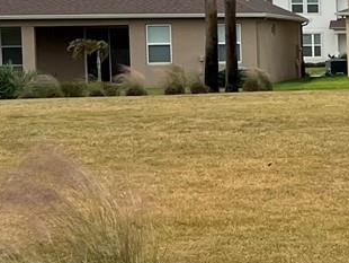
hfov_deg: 12.1
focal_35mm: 134
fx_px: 1352
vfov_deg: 11.1
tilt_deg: -2.9
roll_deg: +2.1
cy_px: 72
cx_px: 803
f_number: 1.5
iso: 50
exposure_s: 1/4444
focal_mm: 5.7
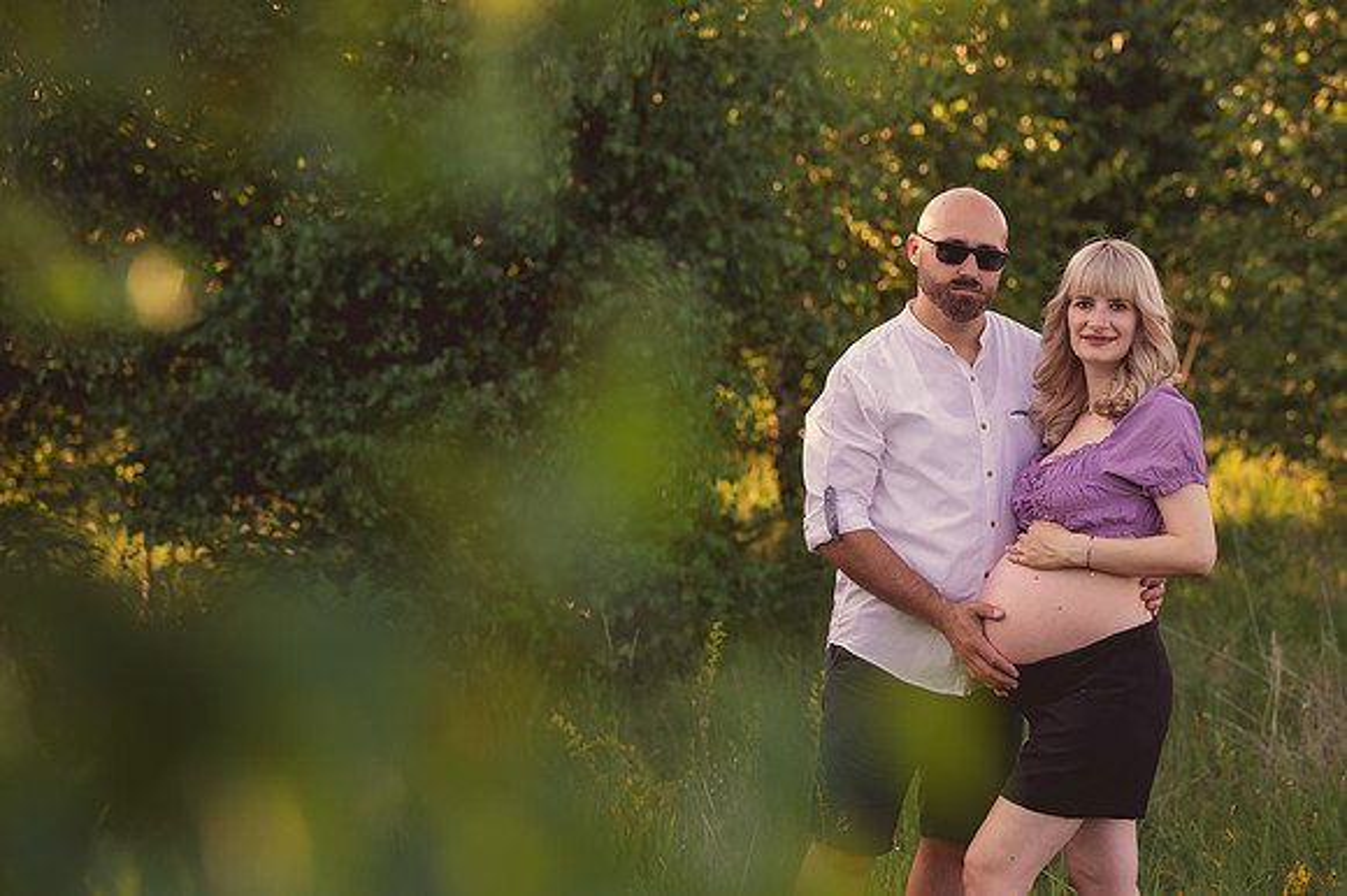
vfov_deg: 14.2
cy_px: 506
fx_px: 3592
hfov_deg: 21.2
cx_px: 761
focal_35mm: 96
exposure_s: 1/1000
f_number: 2.8
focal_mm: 85
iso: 400
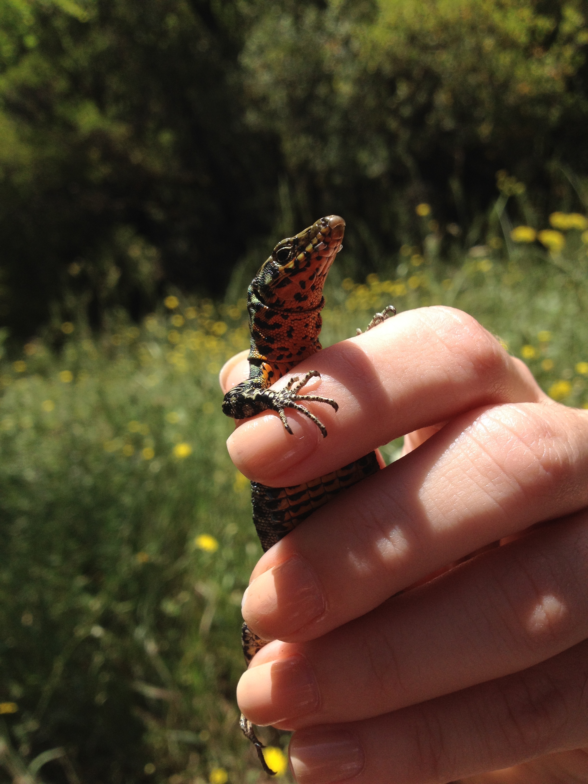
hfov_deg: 40.7
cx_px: 294
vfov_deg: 52.6
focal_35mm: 35
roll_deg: +14.2
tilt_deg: -44.6
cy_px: 392
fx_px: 793
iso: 50
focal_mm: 4.28
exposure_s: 1/1623
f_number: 2.4
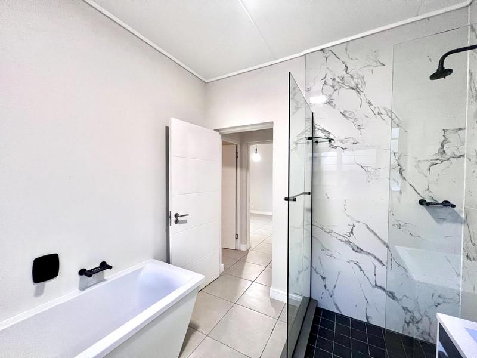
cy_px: 179
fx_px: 179
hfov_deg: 106.2
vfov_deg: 89.9
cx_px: 238
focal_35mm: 13
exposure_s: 1/50
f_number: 1.8
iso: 400
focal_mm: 1.57
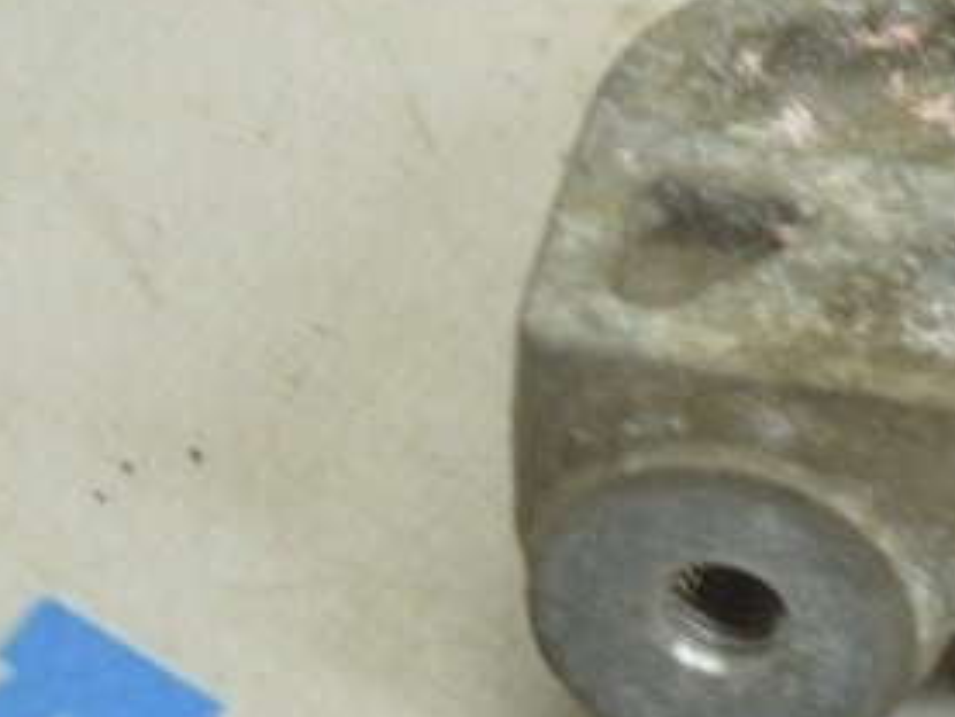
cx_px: 1727
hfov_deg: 8.0
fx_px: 6618
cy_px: 136
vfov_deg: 6.2
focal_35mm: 240
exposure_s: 1/20
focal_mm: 45
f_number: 5.6
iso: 400
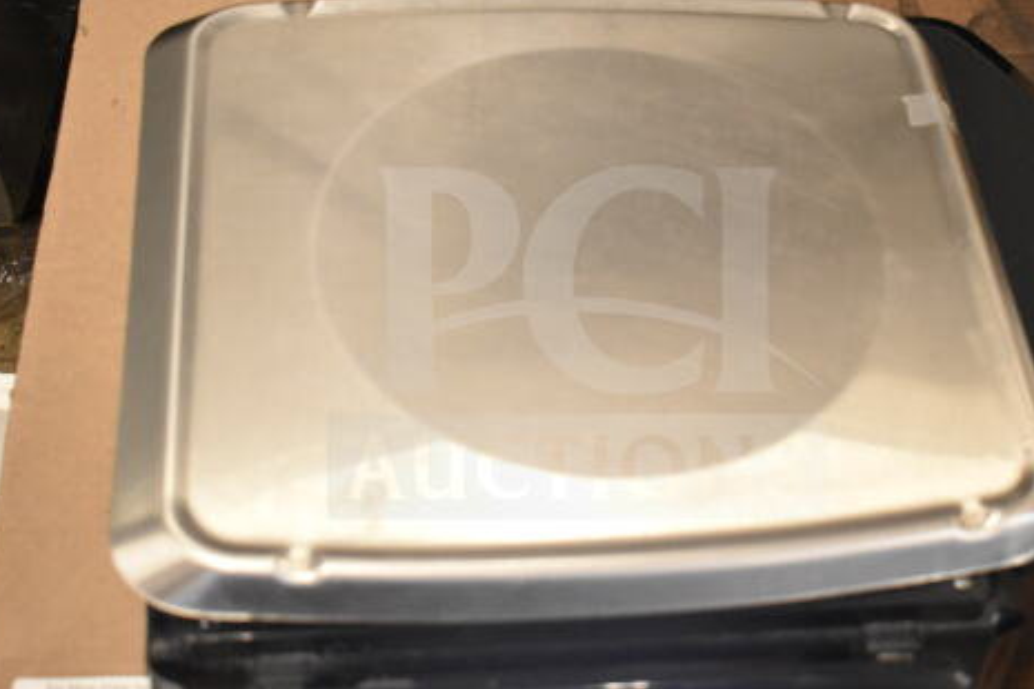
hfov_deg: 31.9
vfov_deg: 21.6
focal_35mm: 63
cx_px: 576
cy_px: 343
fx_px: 1809
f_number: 4.5
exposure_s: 1/50
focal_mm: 32
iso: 2800
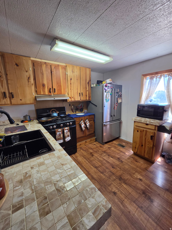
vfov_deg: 106.2
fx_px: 86
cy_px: 115
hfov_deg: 89.9
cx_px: 86
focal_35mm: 13
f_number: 2.2
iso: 200
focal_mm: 2.2
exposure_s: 1/120
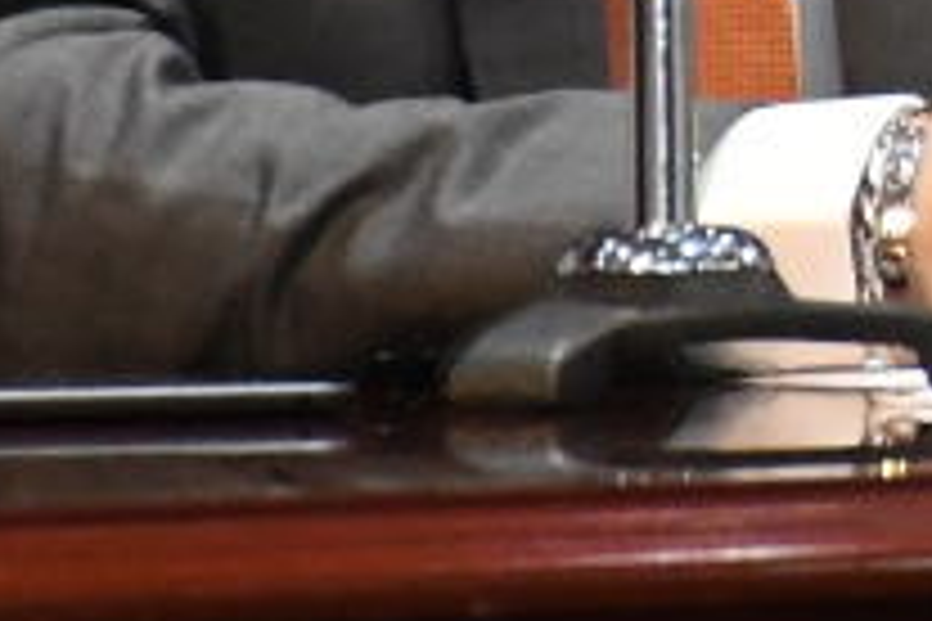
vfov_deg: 1.1
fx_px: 31815
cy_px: -734
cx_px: 2949
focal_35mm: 1229
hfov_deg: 1.7
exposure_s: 1/125
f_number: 6.3
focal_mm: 105
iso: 4000
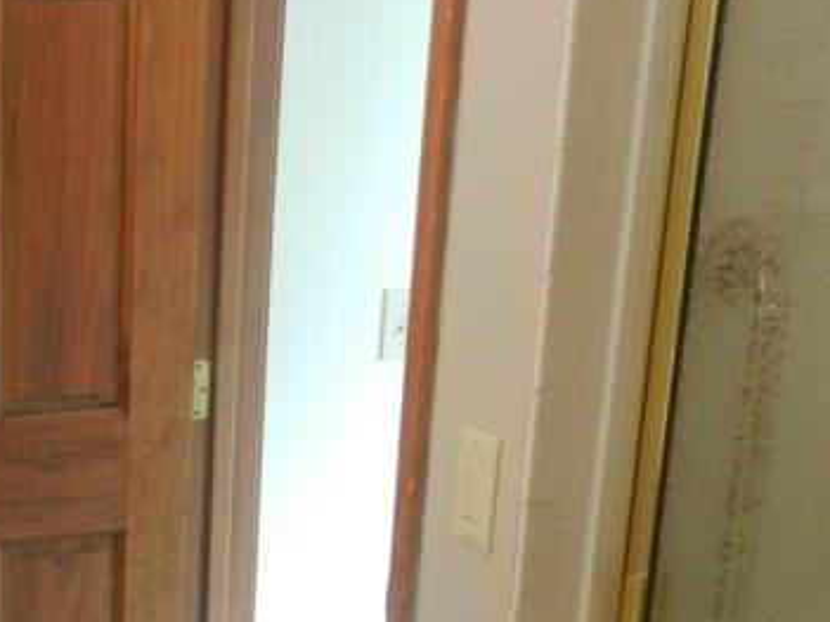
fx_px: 1750
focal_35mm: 73
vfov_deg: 19.5
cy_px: 629
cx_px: -33
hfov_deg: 25.2
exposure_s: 1/30
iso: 400
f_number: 3.5
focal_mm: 4.5
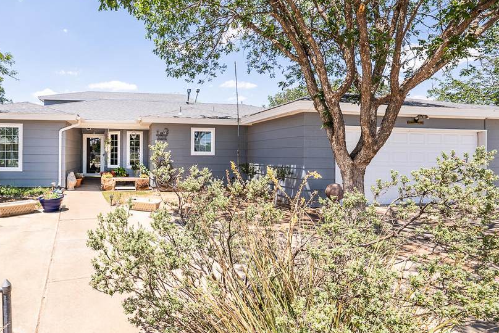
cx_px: 159
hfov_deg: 83.3
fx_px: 264
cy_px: 157
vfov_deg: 64.6
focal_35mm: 19
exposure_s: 1/100
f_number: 8
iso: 80
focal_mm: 12
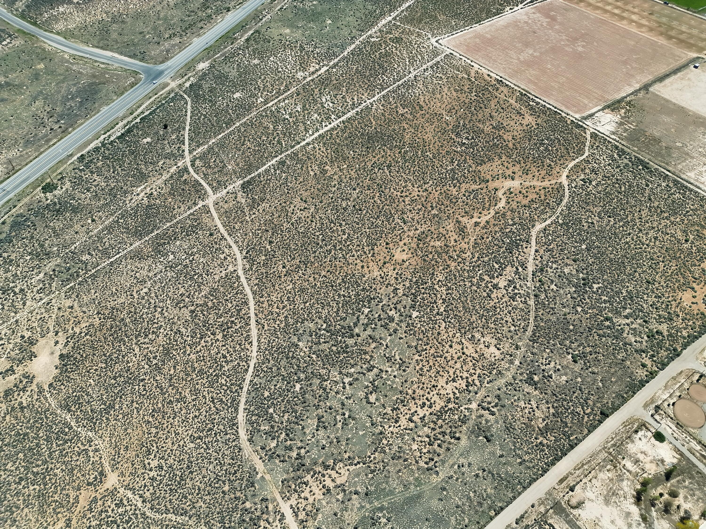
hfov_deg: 71.6
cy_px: 264
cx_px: 353
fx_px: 489
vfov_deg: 56.8
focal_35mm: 24
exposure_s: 1/4000
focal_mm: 6.72
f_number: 1.7
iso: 120
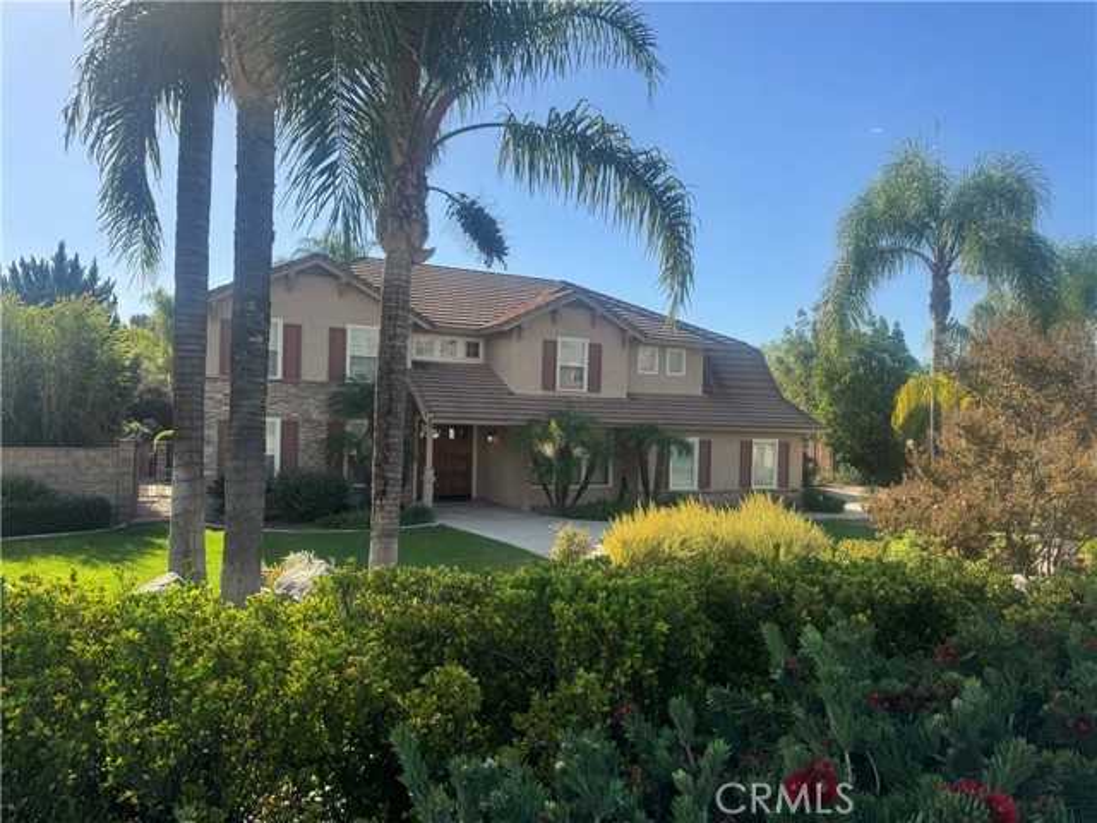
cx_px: 548
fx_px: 761
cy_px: 412
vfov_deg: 56.8
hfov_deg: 71.6
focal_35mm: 24
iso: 80
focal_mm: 6.76
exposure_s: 1/3413
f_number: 1.78
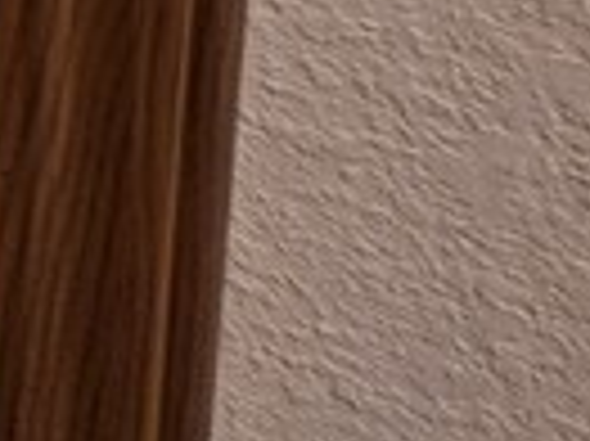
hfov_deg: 10.7
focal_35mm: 102
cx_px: -1284
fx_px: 1737
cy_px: -693
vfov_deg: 11.4
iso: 160
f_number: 1.9
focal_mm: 2.2
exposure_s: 1/120
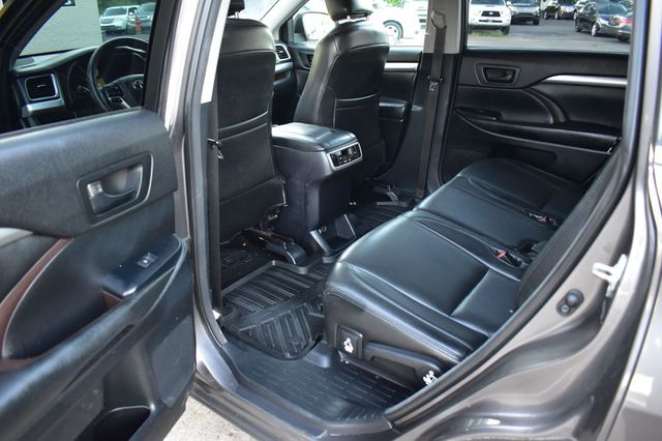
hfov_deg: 67.4
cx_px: 331
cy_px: 220
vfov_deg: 47.9
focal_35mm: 27
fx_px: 496
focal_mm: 18
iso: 1600
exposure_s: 1/15
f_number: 4
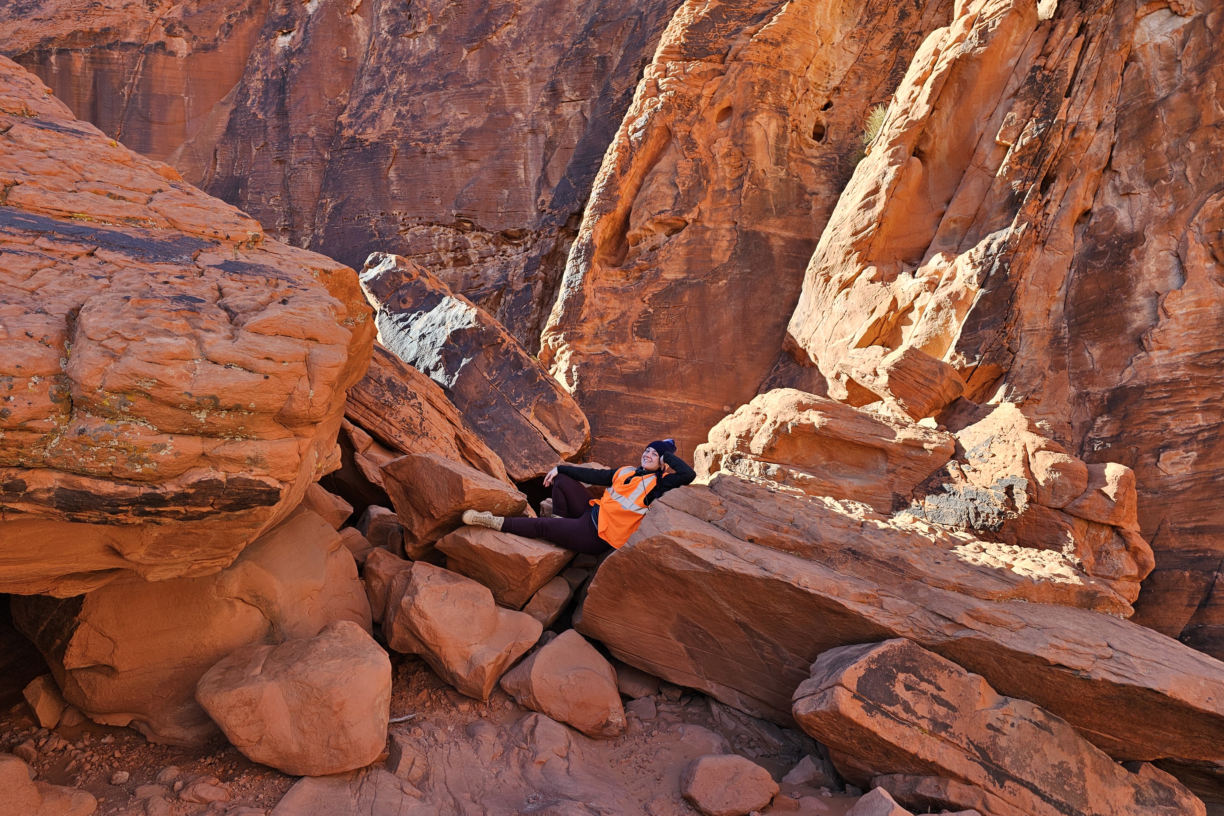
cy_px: 398
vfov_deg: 53.1
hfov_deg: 73.7
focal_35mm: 24
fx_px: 816
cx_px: 610
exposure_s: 1/180
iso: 12
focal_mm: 6.3
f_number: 1.7
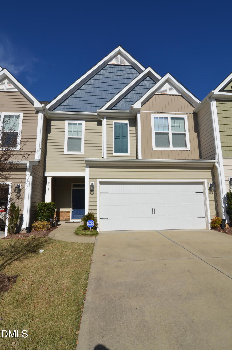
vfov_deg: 90.1
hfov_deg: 67.1
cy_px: 175
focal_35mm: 18
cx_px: 116
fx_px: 175
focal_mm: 12
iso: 100
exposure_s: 1/320
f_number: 9
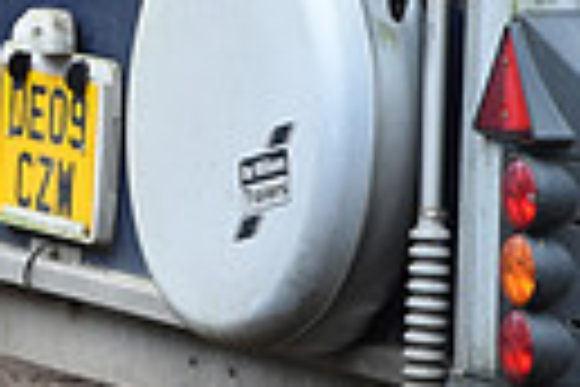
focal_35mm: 788
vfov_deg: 1.7
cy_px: -158
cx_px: -634
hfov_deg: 2.6
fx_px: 12695
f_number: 5.6
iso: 1800
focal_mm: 175
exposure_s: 1/500
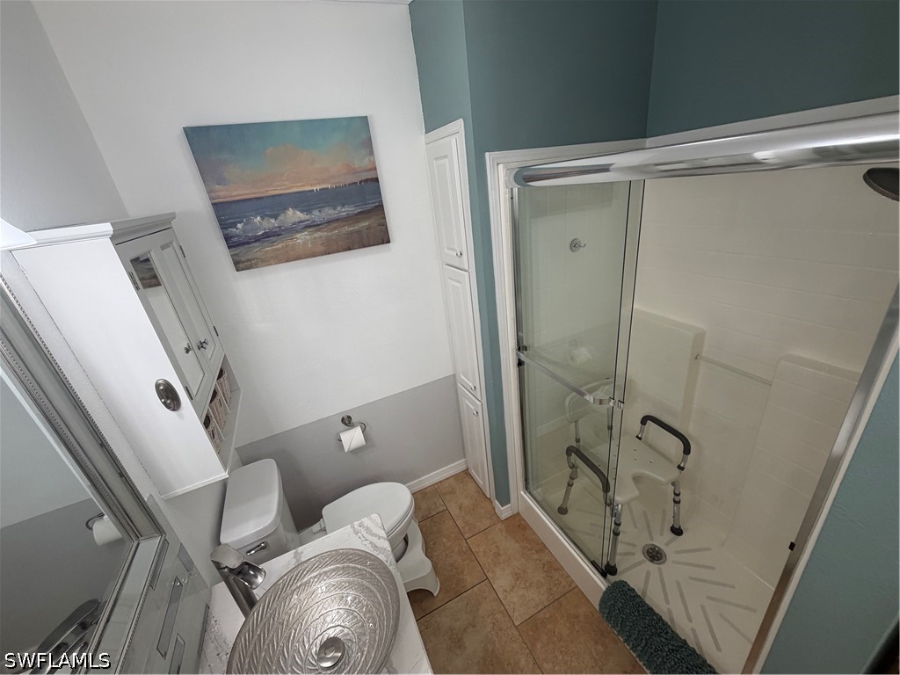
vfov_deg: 85.7
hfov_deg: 102.1
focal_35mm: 14
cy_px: 338
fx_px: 364
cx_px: 450
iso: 200
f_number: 2.2
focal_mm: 2.22
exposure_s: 1/120
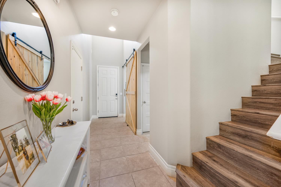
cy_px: 94
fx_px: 109
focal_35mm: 14
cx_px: 140
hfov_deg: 104.3
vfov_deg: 81.1
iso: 400
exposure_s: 1/20
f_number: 4
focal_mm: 14
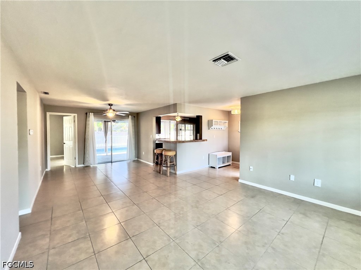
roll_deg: -0.2
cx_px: 180
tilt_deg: -1.8
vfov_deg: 89.9
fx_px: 136
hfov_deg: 106.2
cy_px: 135
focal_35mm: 13
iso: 200
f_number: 1.8
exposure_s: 1/120
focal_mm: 1.57
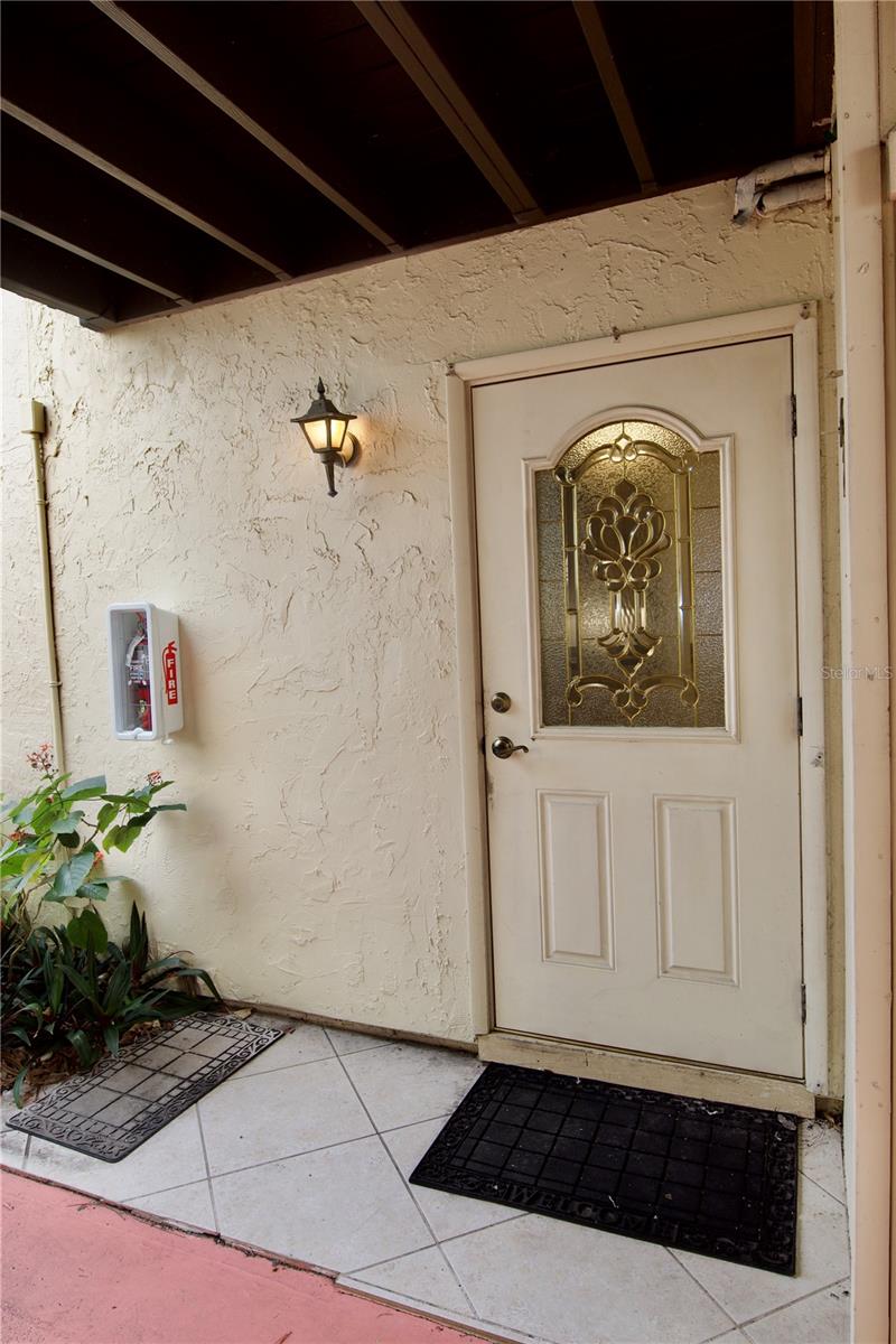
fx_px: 784
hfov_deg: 59.5
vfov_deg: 81.2
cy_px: 672
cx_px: 448
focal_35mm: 21
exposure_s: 1/125
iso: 110
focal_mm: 14
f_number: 5.6
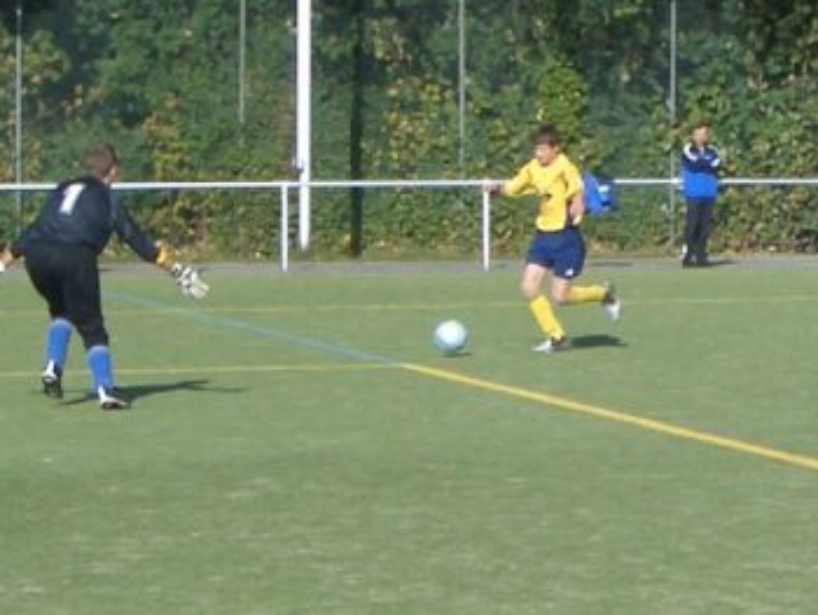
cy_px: 323
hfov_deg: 34.3
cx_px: 362
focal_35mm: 56
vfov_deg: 26.1
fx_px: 1324
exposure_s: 1/400
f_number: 5
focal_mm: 8.2
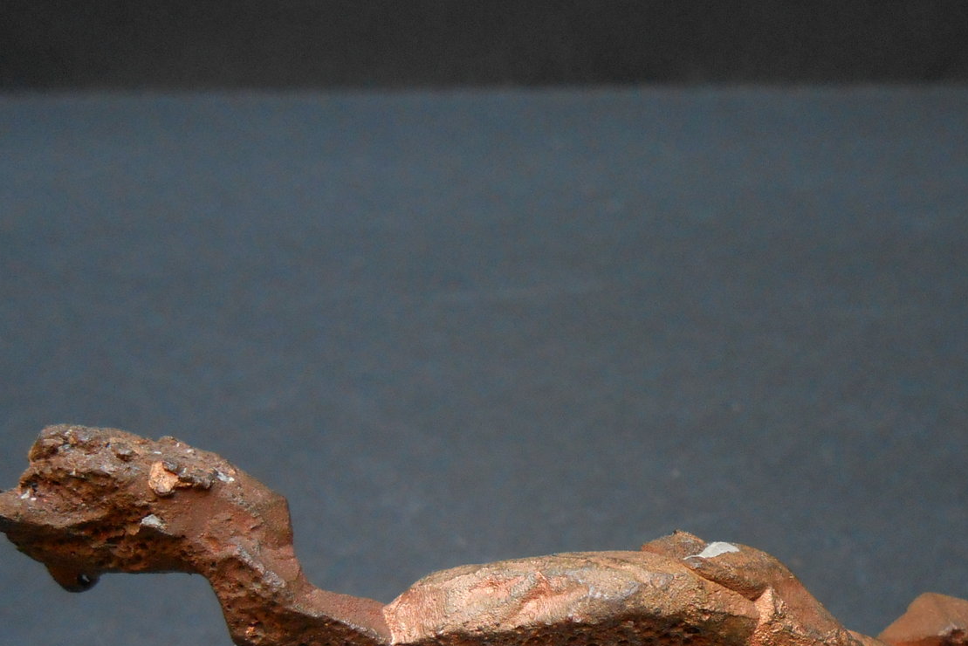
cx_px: 601
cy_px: 482
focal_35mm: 39
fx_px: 1049
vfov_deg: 33.6
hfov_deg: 49.1
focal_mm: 4.6
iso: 400
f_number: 3.5
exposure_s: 1/10
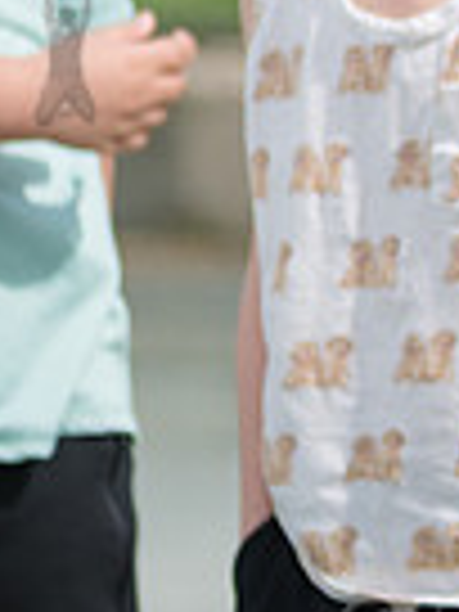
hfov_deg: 1.7
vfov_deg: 2.3
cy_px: -268
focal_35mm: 877
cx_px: 1336
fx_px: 15505
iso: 100
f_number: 4
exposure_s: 1/800
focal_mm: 145
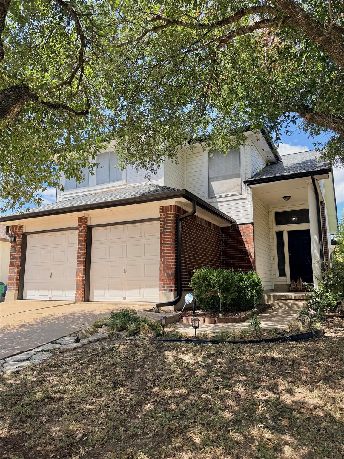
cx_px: 172
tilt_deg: +8.9
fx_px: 318
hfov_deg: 56.8
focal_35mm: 24
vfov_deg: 71.6
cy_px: 230
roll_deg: +0.4
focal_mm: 6.76
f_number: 1.78
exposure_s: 1/1901
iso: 100
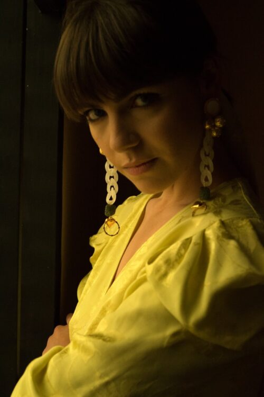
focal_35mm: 50
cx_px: 132
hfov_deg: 27.0
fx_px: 550
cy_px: 198
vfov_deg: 39.6
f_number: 7.1
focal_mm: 50
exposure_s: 1/1600
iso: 4000
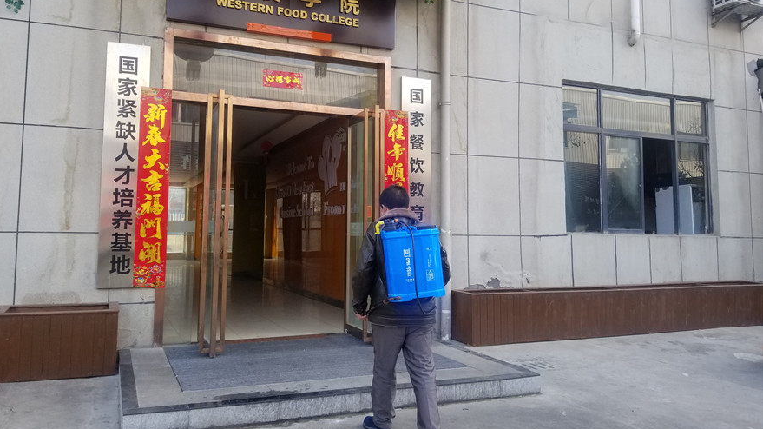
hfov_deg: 66.1
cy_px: 191
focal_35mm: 29
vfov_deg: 40.1
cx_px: 374
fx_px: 587
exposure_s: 1/385
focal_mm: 4.25
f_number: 1.7
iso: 50
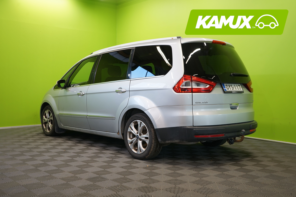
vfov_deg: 35.1
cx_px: 148
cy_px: 98
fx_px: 312
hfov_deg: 50.7
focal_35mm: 38
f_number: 5.6
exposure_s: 1/25
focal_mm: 38
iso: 400
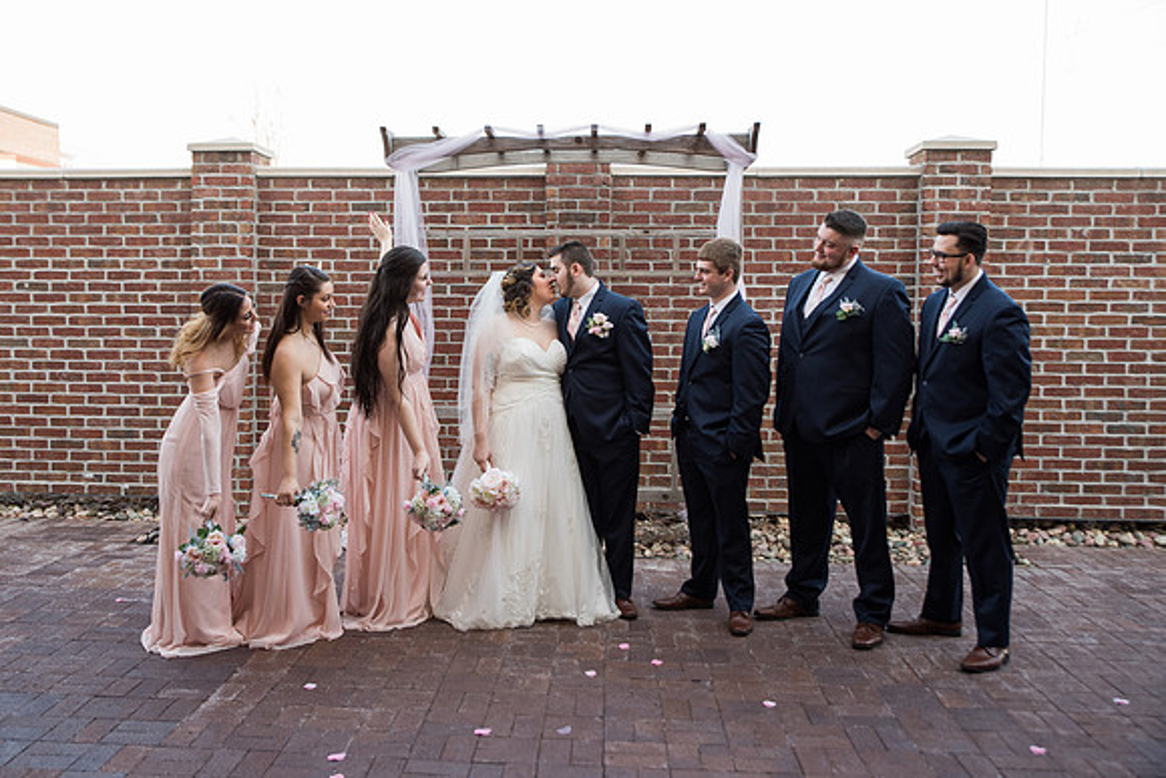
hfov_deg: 55.6
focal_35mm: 34
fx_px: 1103
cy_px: 351
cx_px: 525
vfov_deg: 38.8
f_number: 3.5
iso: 320
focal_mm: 31
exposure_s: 1/200
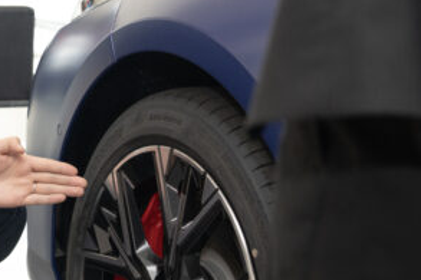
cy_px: 65
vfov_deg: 10.8
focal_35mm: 126
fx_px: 1473
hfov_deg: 16.0
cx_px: 4
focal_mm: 48
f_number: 4.5
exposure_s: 1/125
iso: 400
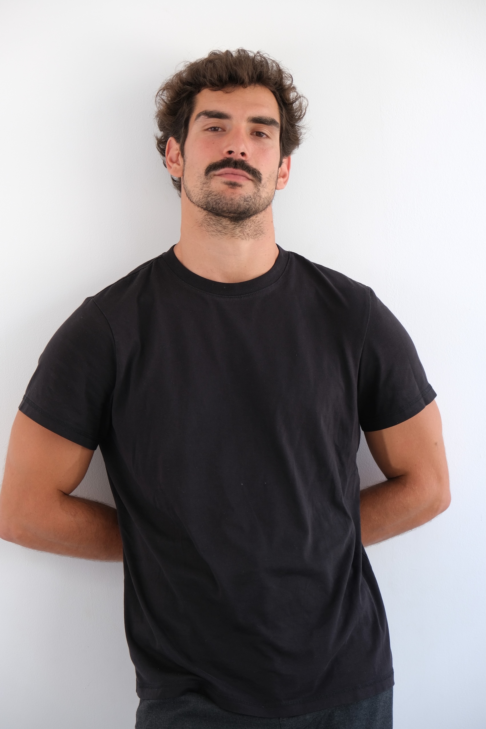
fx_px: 1397
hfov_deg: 19.7
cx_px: 243
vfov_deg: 29.2
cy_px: 364
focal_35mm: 69
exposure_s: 1/125
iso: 320
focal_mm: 46.3
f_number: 4.5
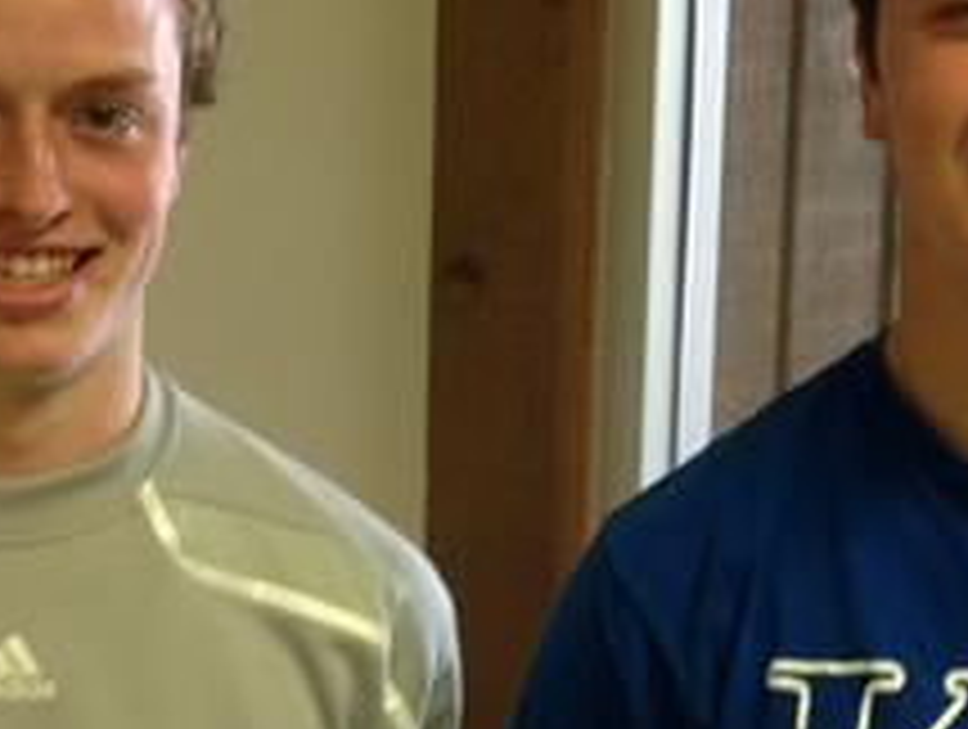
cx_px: 648
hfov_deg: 18.8
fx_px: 2913
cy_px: 500
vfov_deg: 14.2
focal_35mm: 104
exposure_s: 1/15
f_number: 2.4
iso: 80
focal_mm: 4.28
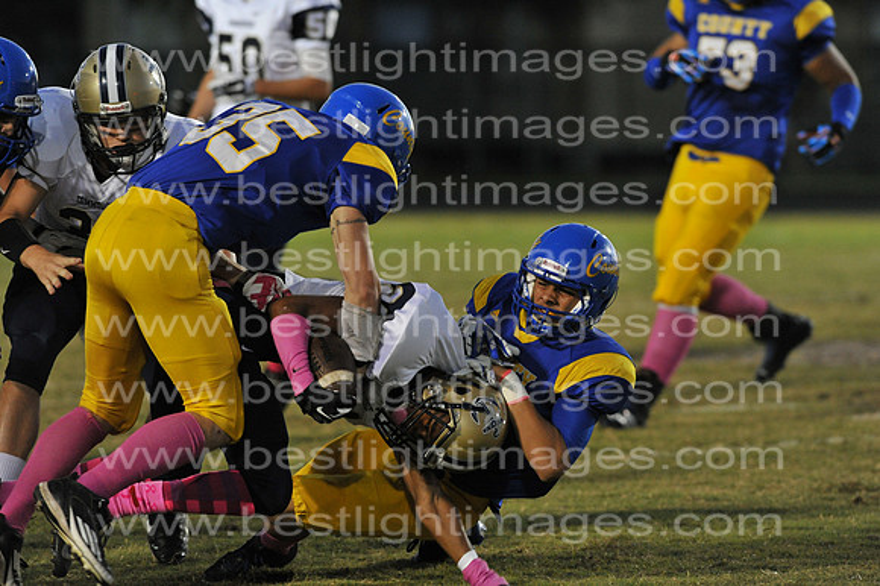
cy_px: 293
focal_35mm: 300
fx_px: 7329
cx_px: 440
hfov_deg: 6.9
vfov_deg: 4.6
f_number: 4.5
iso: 5000
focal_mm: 300
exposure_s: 1/500
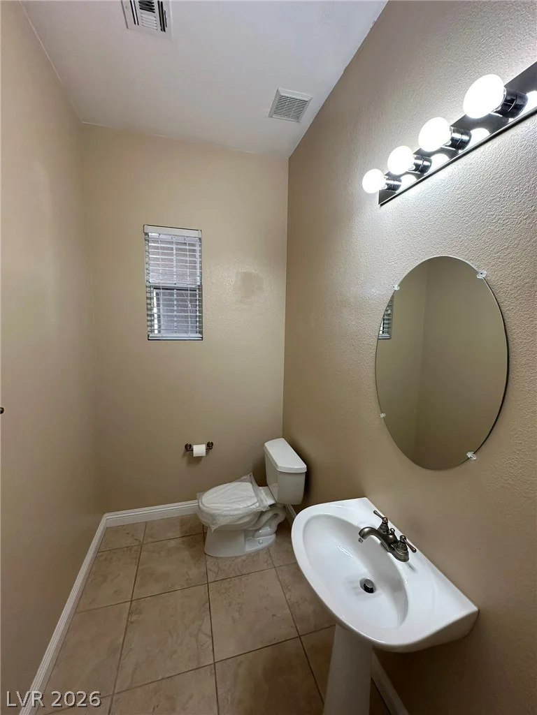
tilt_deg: -6.3
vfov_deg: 102.1
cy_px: 358
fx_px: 290
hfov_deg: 85.7
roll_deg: -1.5
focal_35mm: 14
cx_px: 268
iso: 200
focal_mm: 2.22
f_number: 2.2
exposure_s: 1/120
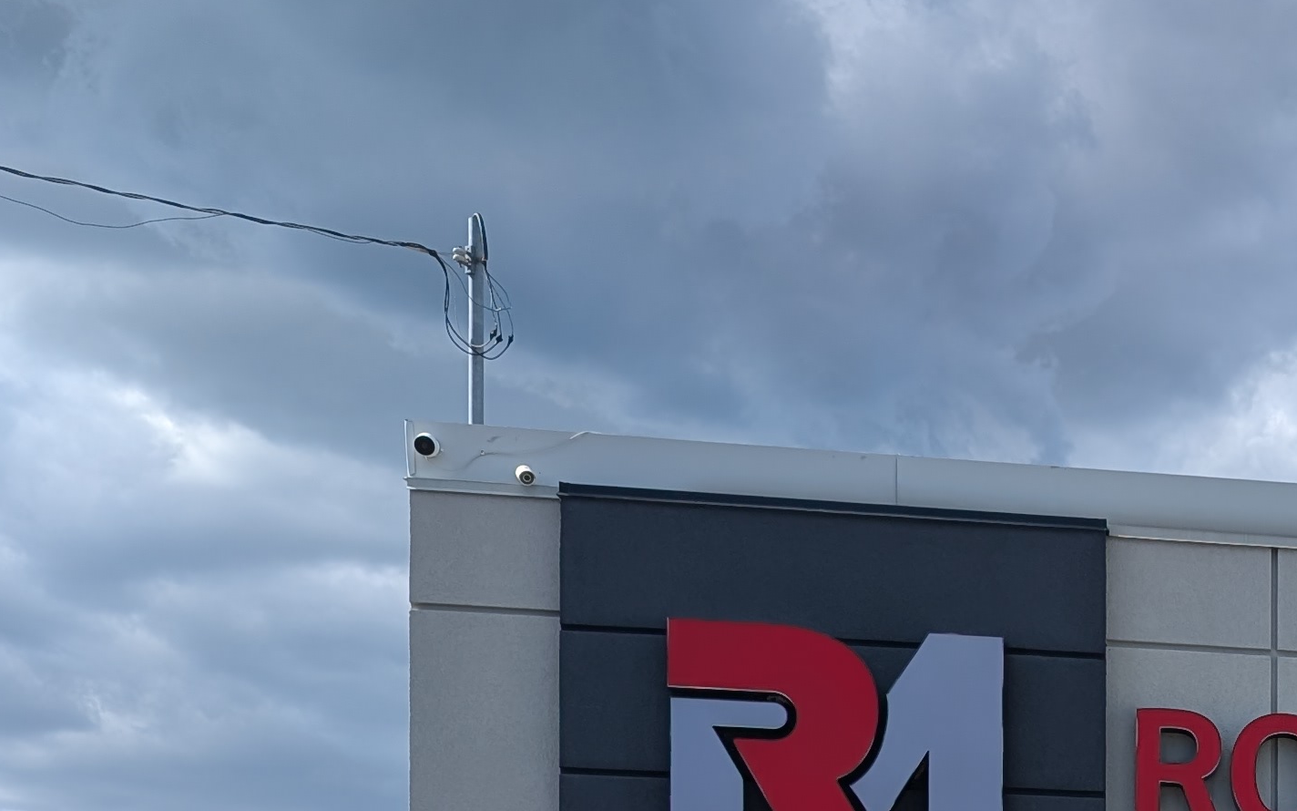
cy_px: 1350
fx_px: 2580
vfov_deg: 15.8
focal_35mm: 73
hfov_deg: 25.1
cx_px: 1601
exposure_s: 1/1080
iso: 20
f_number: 1.68
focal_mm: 6.9
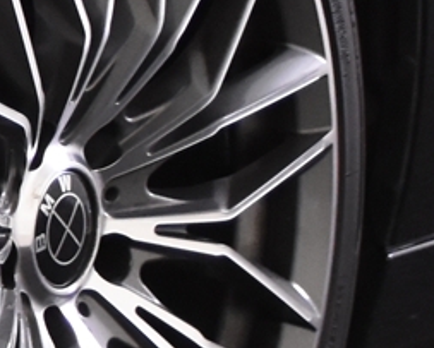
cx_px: -971
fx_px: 4668
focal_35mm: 363
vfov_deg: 4.2
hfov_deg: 5.0
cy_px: -214
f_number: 4
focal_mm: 34
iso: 1600
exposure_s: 1/60
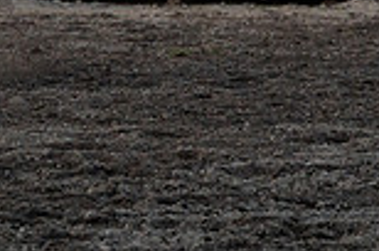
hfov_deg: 3.8
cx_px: -134
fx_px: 5768
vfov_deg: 2.5
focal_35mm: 549
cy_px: -89
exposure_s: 1/1250
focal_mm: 99
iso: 640
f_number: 5
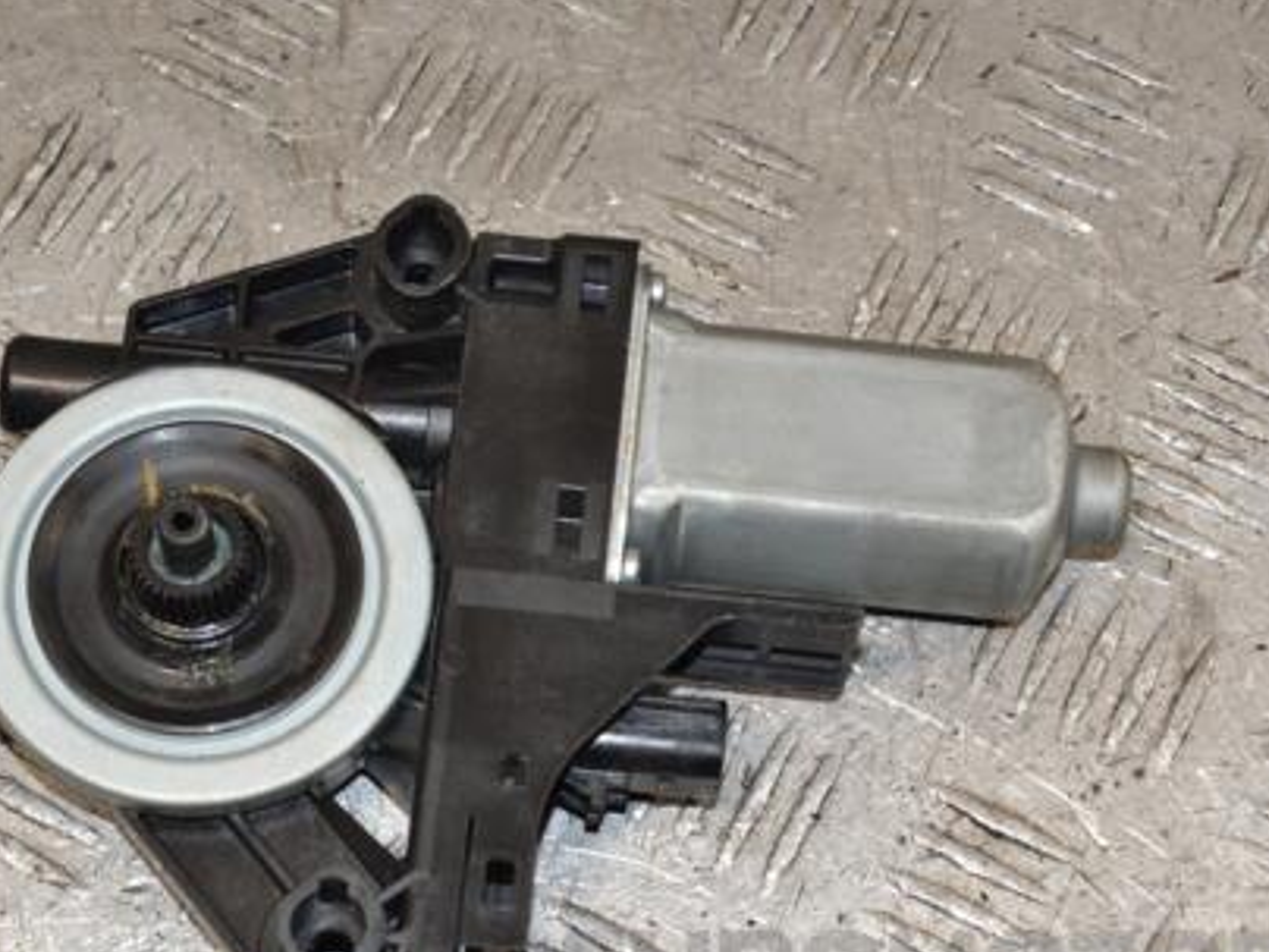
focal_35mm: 90
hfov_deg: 21.7
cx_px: 503
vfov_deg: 16.4
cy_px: 559
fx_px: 3299
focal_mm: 42
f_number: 10
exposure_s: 1/200
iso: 800
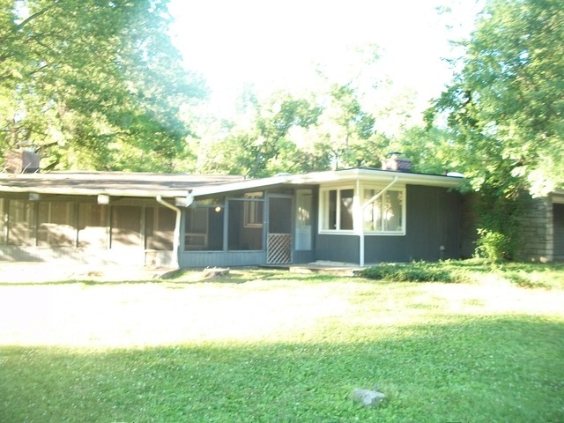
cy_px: 212
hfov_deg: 56.8
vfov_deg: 44.2
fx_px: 521
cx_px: 282
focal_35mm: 32
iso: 80
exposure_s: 1/30
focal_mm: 5.7
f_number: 2.9
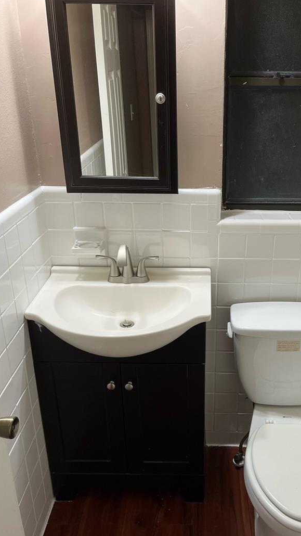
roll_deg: +0.0
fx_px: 468
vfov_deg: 59.5
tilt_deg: -23.4
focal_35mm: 33
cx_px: 204
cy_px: 275
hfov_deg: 35.2
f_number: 1.6
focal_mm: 5.1
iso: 160
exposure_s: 1/60
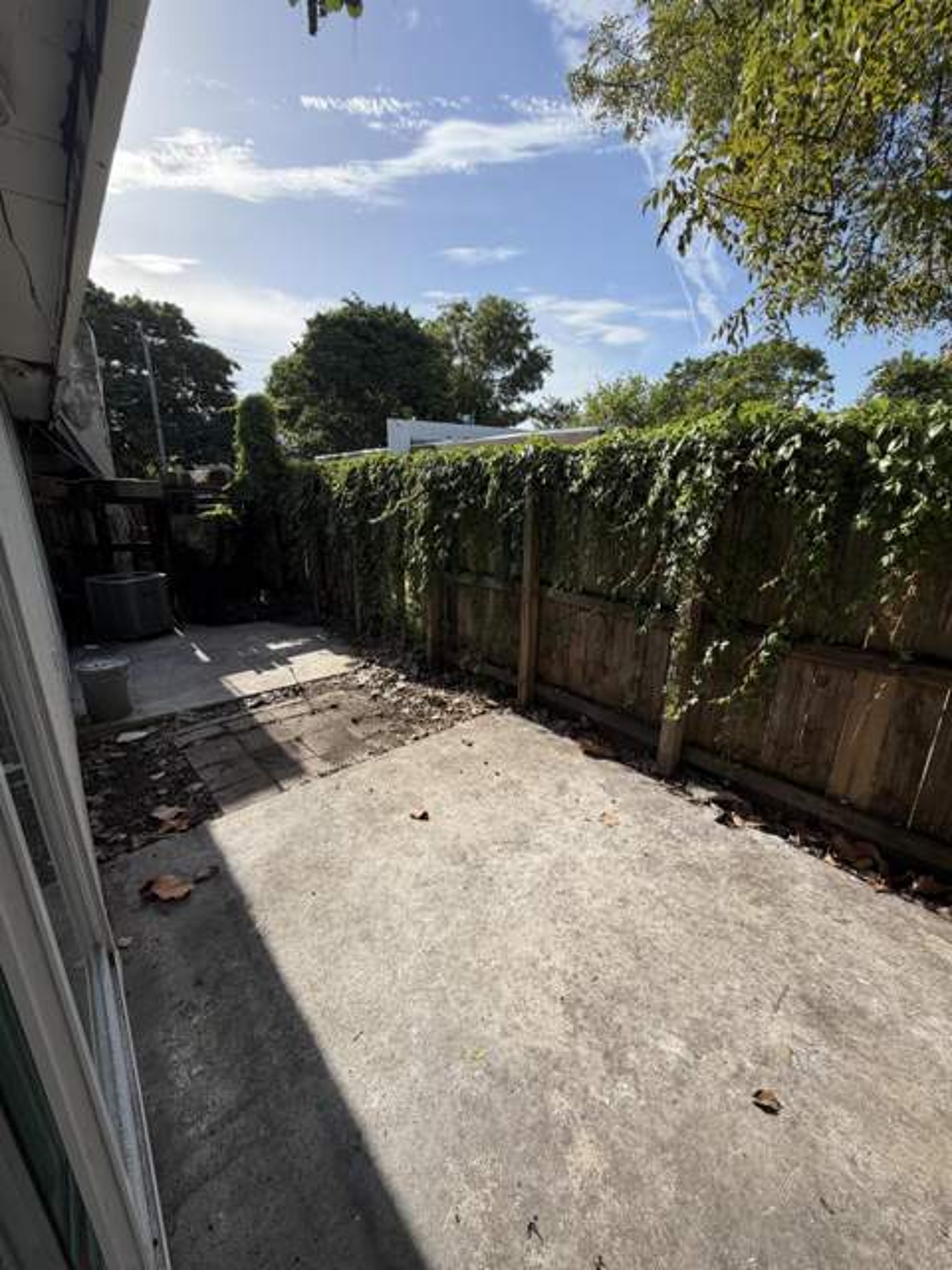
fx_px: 513
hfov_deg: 85.7
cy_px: 635
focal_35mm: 14
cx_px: 476
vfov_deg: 102.1
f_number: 2.2
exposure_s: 1/799
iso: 25
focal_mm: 2.22
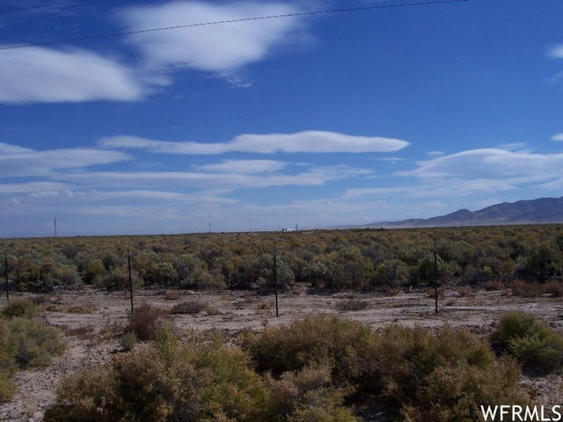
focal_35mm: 34
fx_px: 553
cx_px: 282
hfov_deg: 54.0
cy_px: 211
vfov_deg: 41.8
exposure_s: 1/1500
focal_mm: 5.6
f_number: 5.6
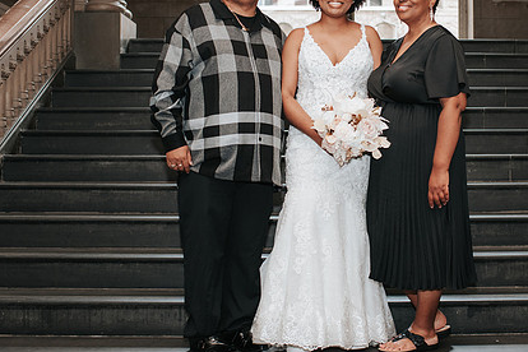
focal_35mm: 57
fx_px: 836
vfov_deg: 23.7
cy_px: 119
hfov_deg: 34.9
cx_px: 330
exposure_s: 1/125
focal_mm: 35
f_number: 3.2
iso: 1000
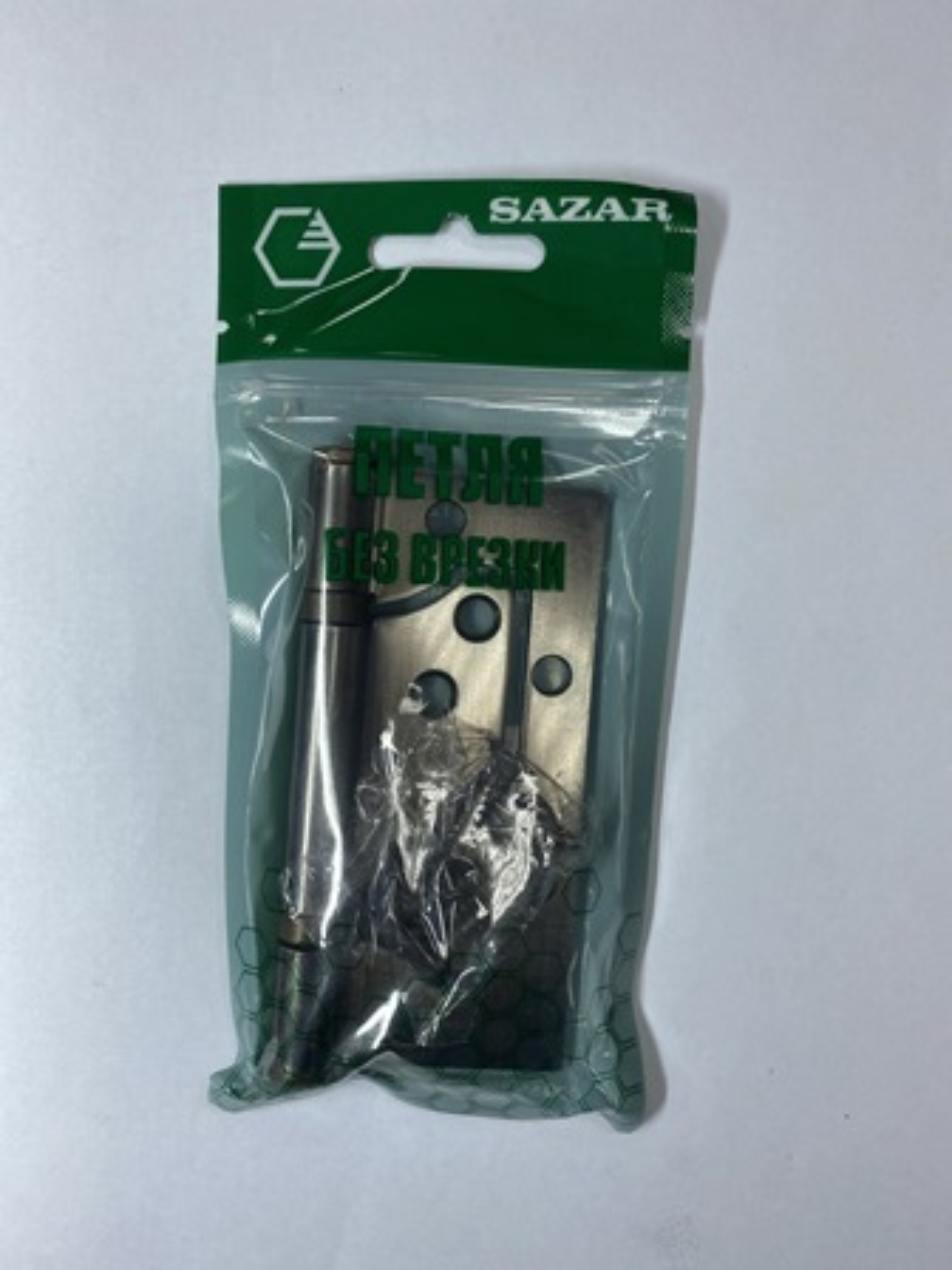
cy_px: 635
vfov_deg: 67.3
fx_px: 953
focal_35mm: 26
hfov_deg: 53.1
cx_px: 476
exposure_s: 1/100
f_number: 1.8
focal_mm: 4.25
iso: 50
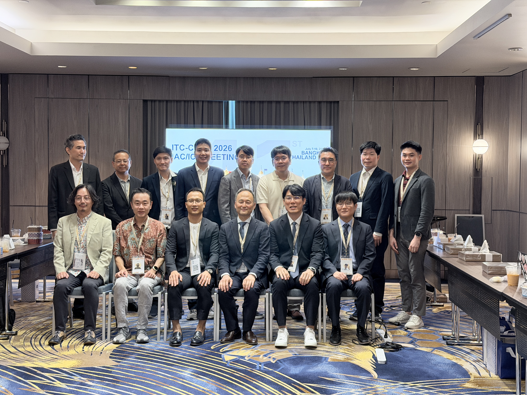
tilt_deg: -0.8
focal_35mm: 48
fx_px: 731
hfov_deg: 39.7
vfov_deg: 30.3
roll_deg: -0.1
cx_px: 264
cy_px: 198
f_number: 1.78
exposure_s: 1/50
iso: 250
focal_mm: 6.76
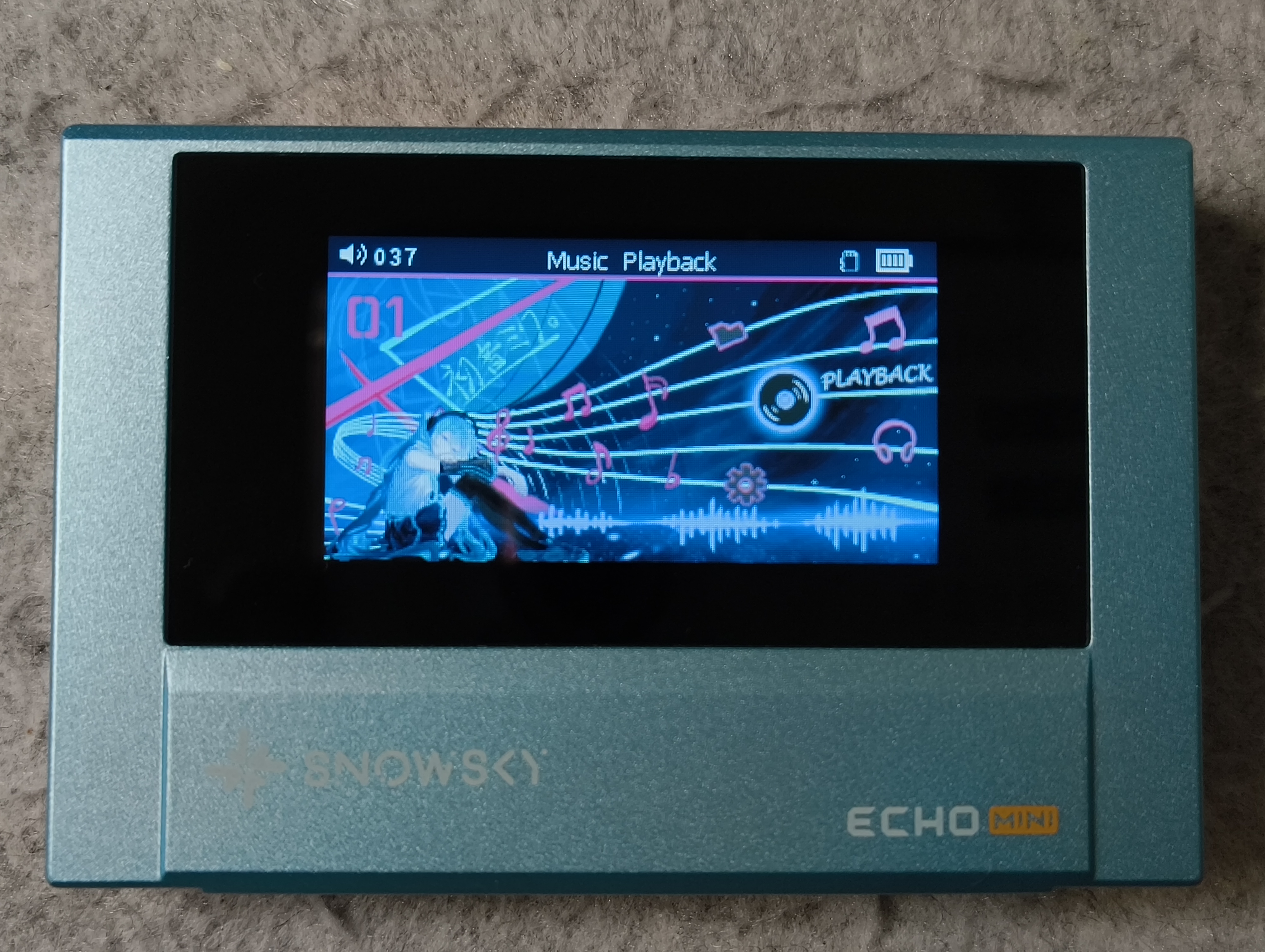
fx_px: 1830
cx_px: 632
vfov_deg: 29.2
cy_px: 476
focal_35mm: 50
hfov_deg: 38.1
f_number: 1.87
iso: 388
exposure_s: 1/100
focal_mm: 5.56
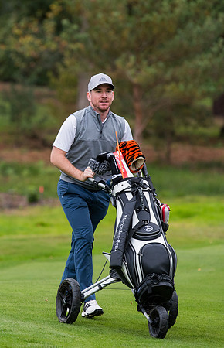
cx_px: 75
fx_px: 2766
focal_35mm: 289
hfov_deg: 4.6
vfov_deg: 7.2
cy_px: 171
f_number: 4
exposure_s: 1/1250
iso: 1000
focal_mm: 185
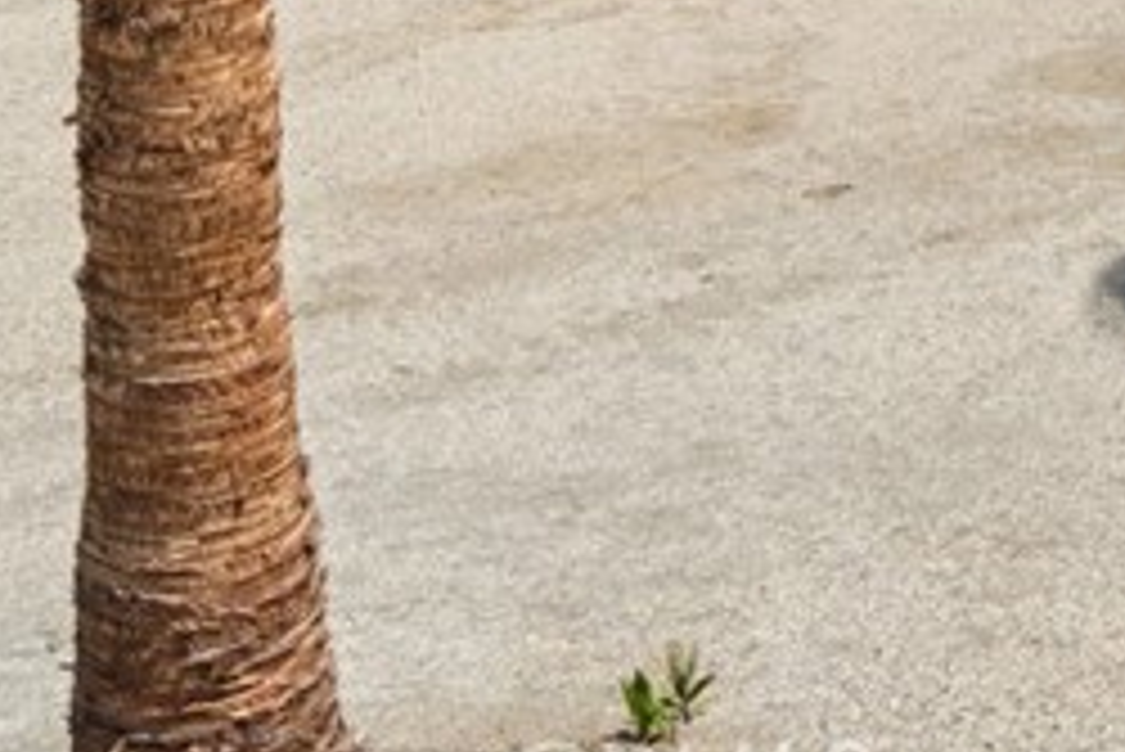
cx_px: 1989
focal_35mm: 131
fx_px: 4096
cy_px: -689
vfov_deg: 9.8
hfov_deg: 14.0
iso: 100
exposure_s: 1/400
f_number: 9
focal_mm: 32
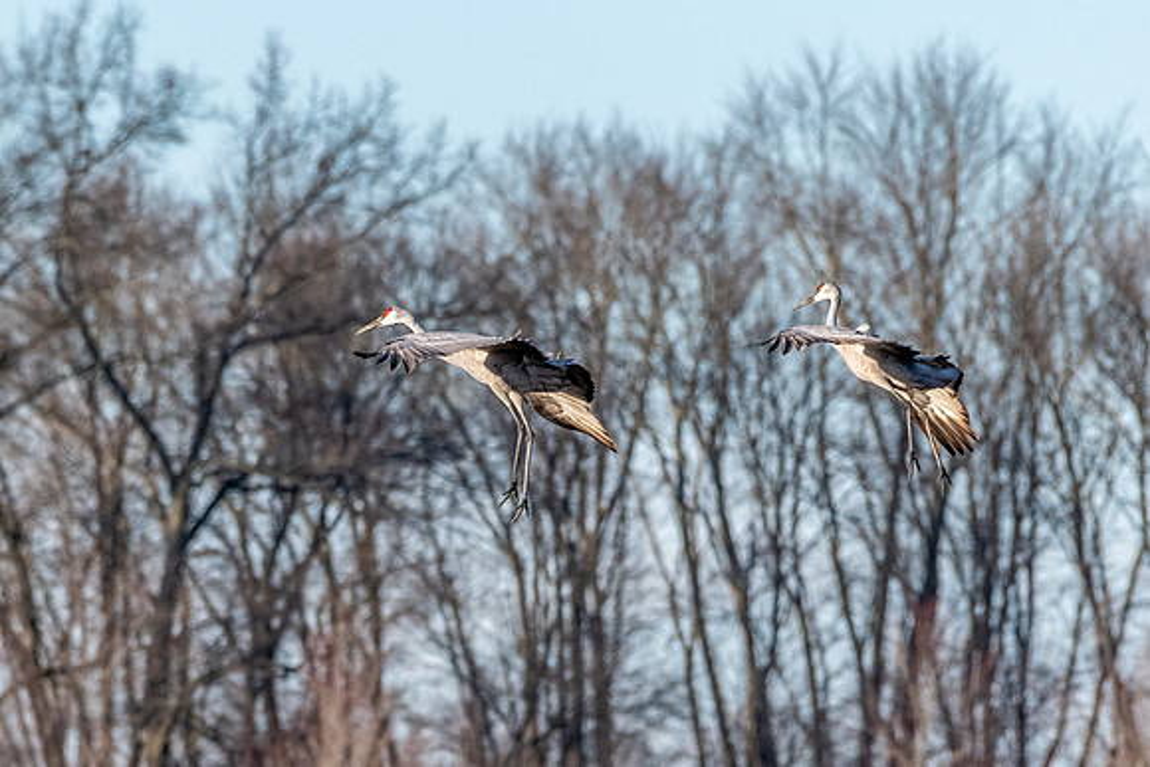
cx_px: 270
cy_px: 708
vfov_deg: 1.3
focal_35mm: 1099
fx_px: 35106
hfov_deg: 1.9
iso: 900
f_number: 9
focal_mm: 500
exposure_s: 1/1600
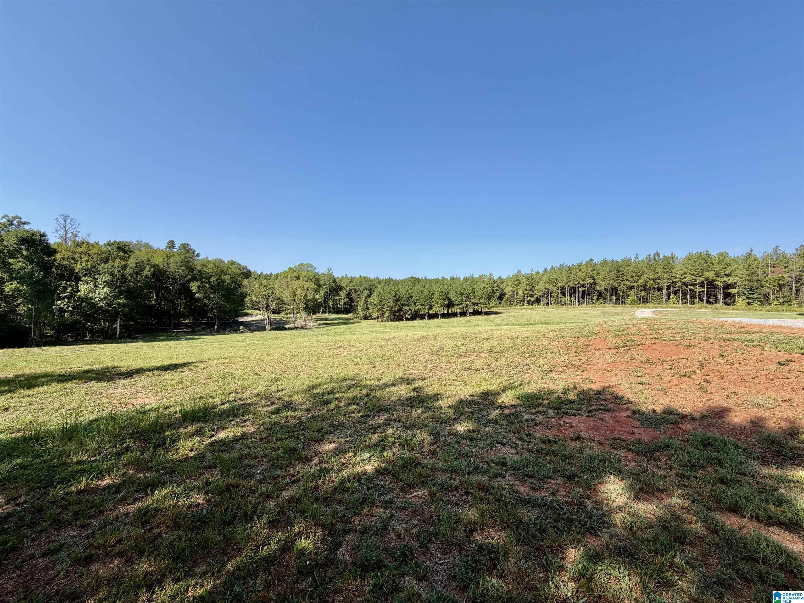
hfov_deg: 102.1
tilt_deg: +0.8
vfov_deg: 85.7
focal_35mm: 14
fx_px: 325
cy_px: 302
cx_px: 402
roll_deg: -1.6
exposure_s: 1/770
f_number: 2.2
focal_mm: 2.22
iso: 25
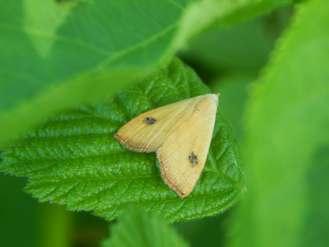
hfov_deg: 10.9
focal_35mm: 182
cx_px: 164
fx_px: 1730
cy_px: 124
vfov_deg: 8.2
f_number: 5.3
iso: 125
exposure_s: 1/60
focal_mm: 32.8
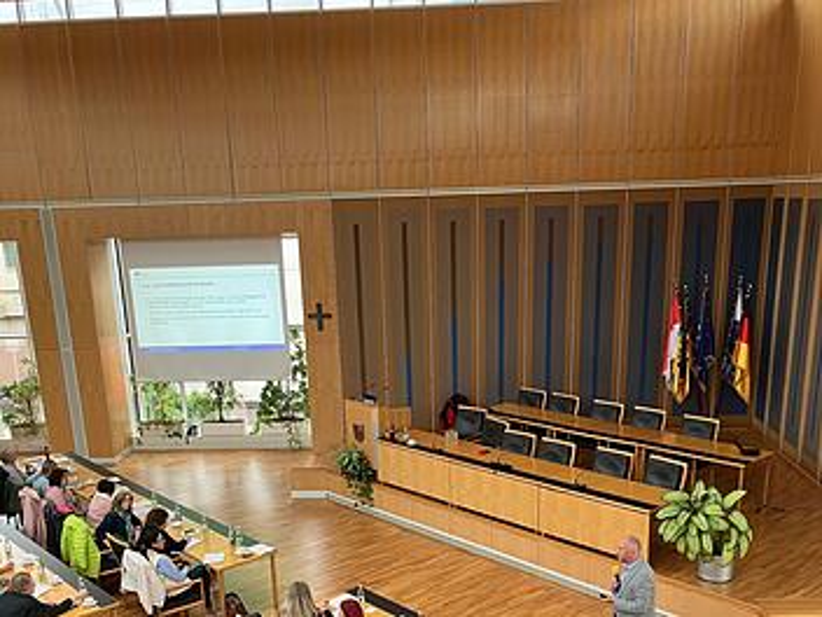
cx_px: 411
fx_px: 665
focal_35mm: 28
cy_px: 308
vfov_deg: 49.7
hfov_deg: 63.4
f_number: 1.8
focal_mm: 3.99
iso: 80
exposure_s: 1/85
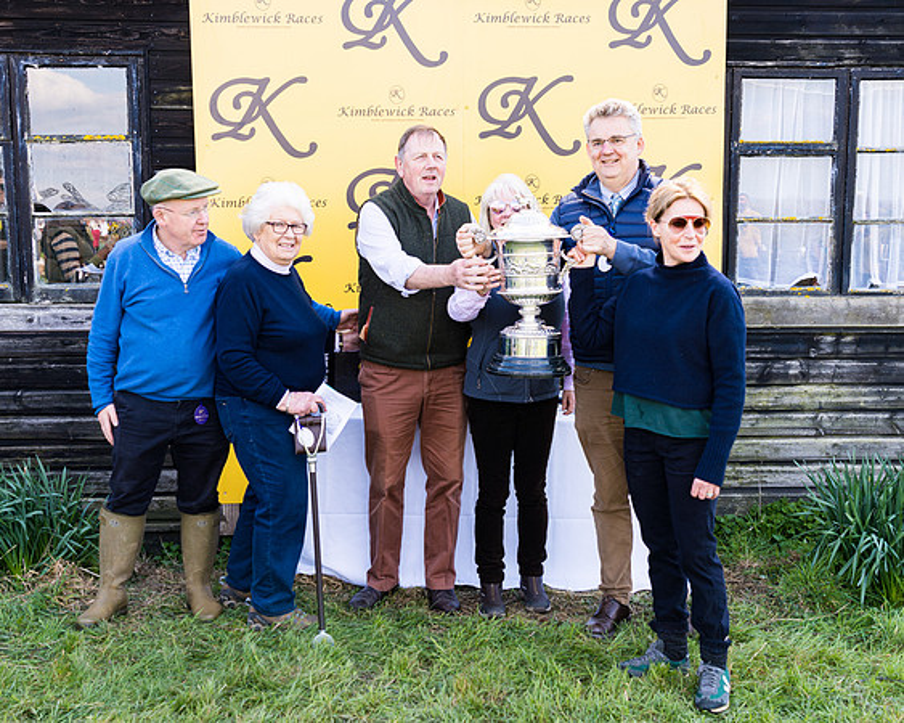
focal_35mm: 42
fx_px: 1116
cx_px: 475
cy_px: 345
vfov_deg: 35.9
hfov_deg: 44.1
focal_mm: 35
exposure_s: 1/40
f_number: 8
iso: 50
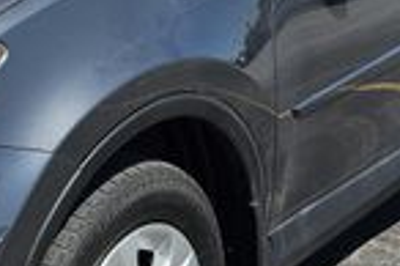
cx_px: 8
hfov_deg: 19.0
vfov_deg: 12.9
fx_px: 1165
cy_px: 36
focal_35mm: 105
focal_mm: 6.3
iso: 10
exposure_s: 1/784
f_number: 1.7
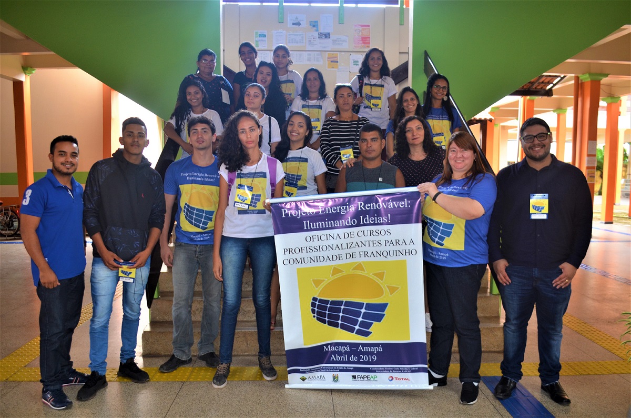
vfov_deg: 43.4
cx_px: 316
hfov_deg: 62.0
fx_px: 525
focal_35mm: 30
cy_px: 209
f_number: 3.8
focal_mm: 20
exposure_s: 1/80
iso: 400
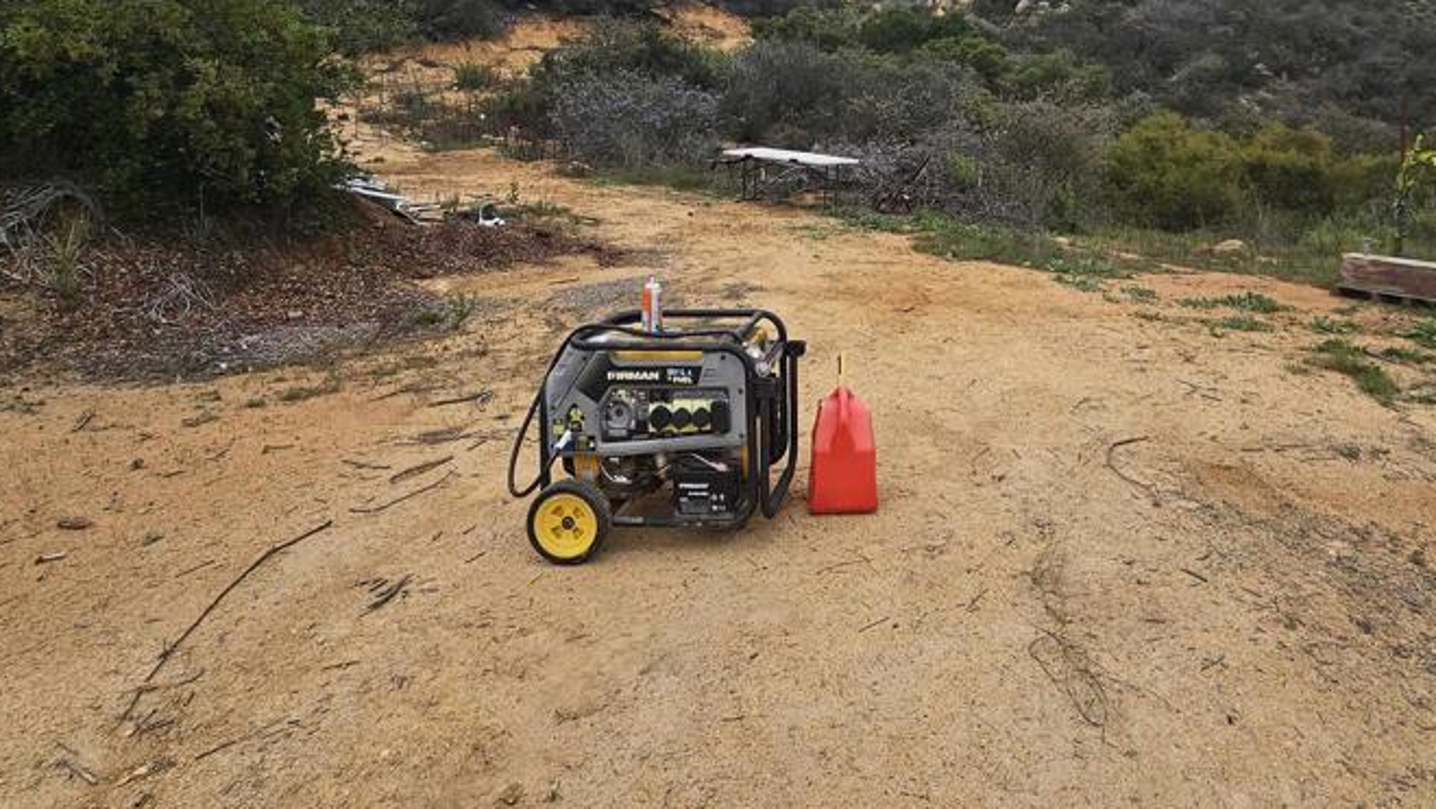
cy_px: 133
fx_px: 838
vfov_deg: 47.9
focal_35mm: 22
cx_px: 911
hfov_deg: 79.5
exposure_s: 1/1588
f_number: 2.2
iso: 50
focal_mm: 2.2
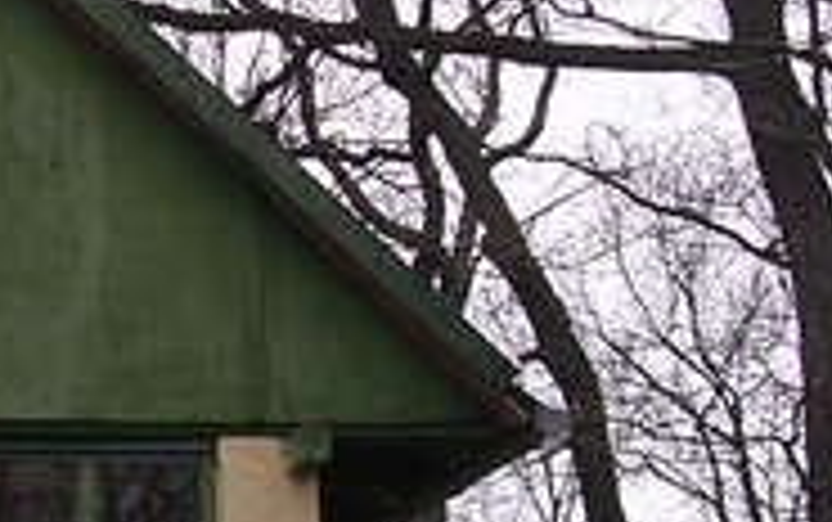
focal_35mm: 139
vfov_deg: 9.4
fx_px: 3155
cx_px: -202
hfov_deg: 14.5
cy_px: 414
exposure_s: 1/72.3
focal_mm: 5.8
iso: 100
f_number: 2.8
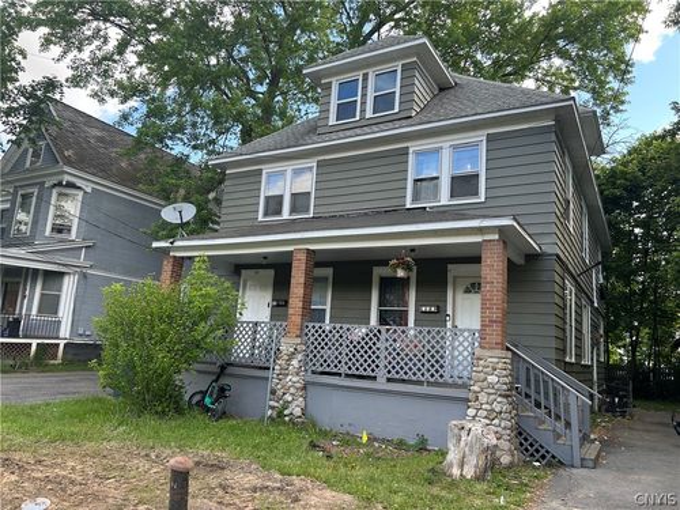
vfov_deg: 53.1
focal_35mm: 26
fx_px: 511
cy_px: 255
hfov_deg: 67.3
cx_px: 340
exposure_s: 1/471
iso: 50
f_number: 1.5
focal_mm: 5.7
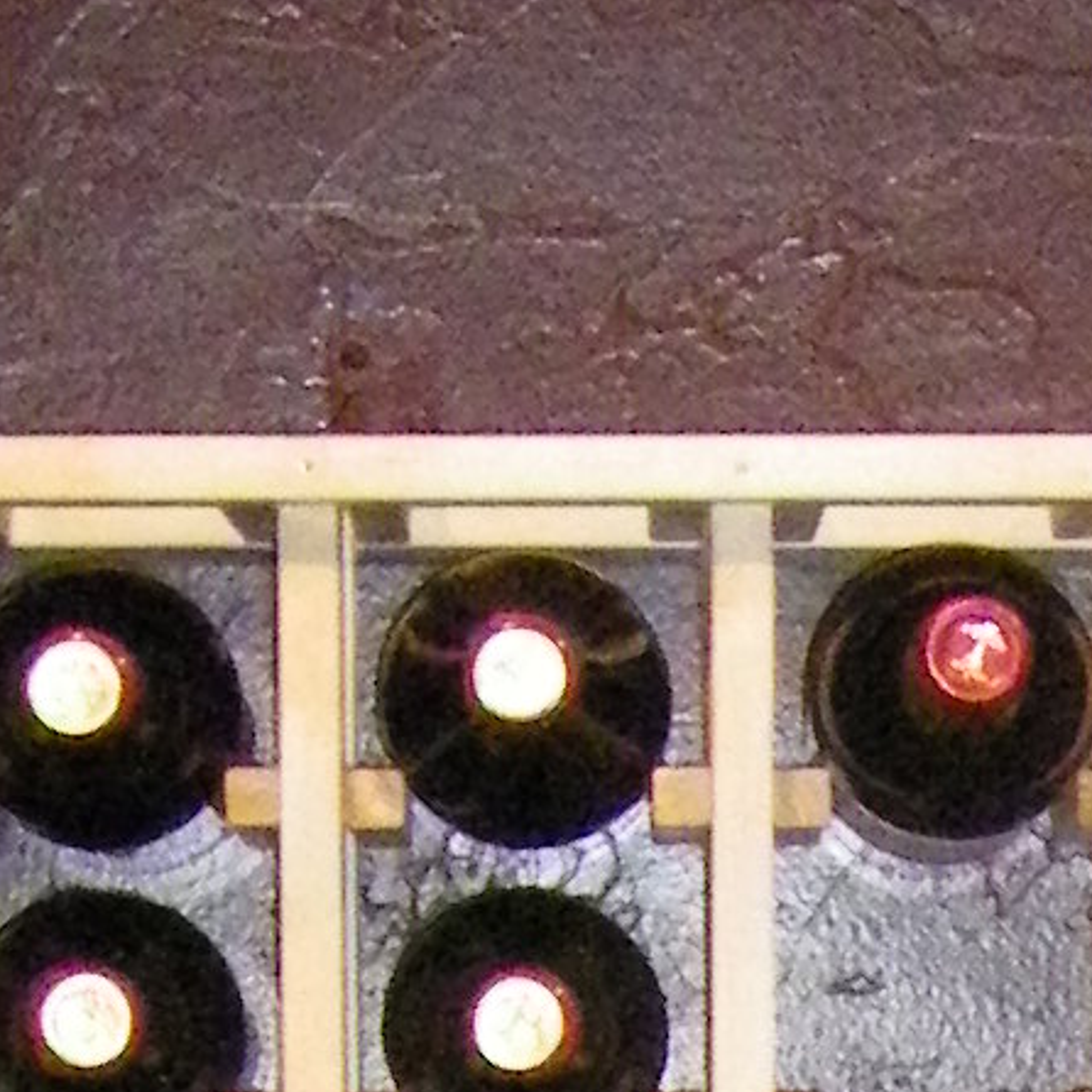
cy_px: 3166
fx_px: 8780
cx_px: 1814
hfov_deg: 7.0
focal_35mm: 246
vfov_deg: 6.5
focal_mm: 6.3
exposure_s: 1/50
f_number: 3.5
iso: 800
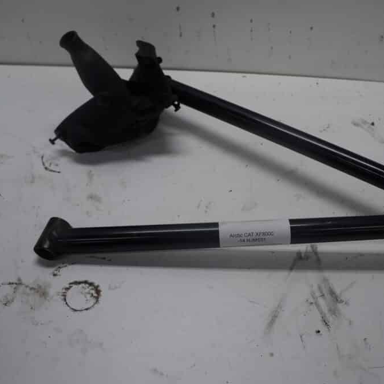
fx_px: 439
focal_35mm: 35
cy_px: 191
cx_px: 264
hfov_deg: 46.3
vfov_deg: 47.2
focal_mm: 18
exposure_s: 1/100
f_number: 4.5
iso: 100
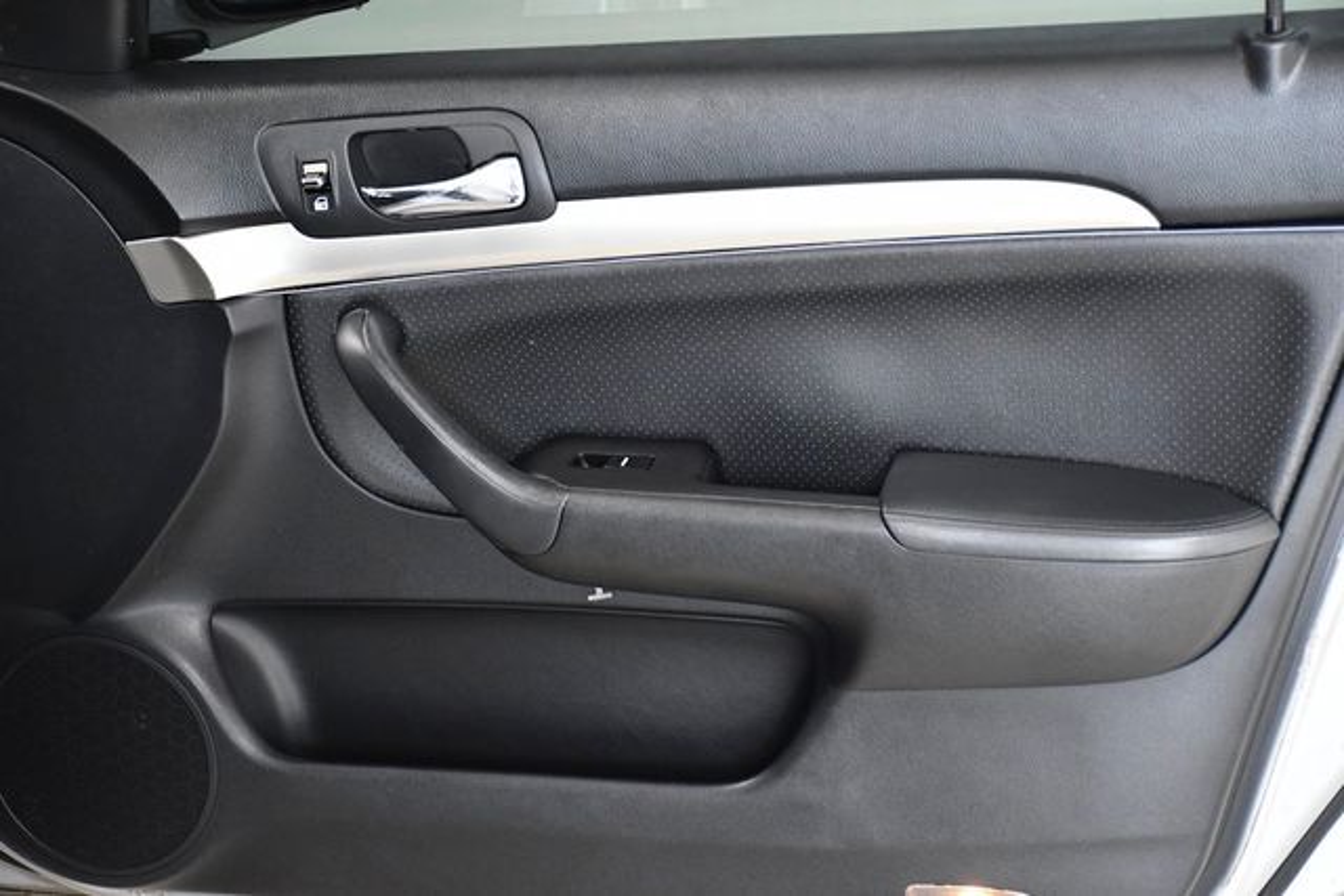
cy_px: 448
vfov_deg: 18.2
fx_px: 2800
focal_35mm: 75
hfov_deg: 27.0
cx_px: 672
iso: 2500
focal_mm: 50
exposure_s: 1/160
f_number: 4.8
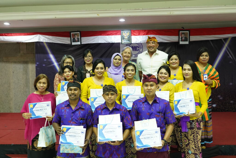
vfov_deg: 31.9
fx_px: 275
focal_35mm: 42
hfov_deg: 46.4
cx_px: 118
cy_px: 79
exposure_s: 1/100
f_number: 2.8
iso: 3200
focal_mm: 28
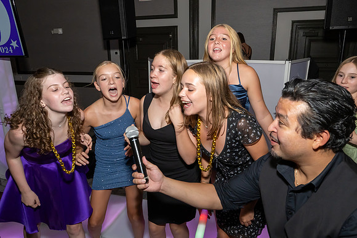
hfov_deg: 70.2
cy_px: 116
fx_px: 254
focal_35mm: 26
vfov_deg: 50.3
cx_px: 175
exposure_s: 1/250
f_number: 8
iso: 1000
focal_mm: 17
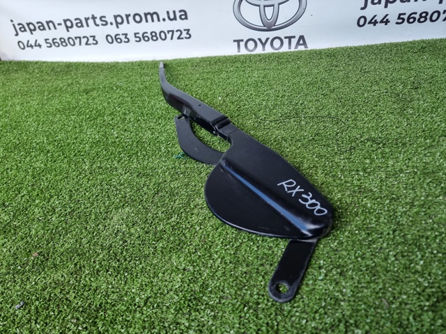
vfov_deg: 56.8
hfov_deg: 71.6
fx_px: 309
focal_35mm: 24
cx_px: 223
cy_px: 167
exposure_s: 1/100
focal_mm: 6.7
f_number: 1.8
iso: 50
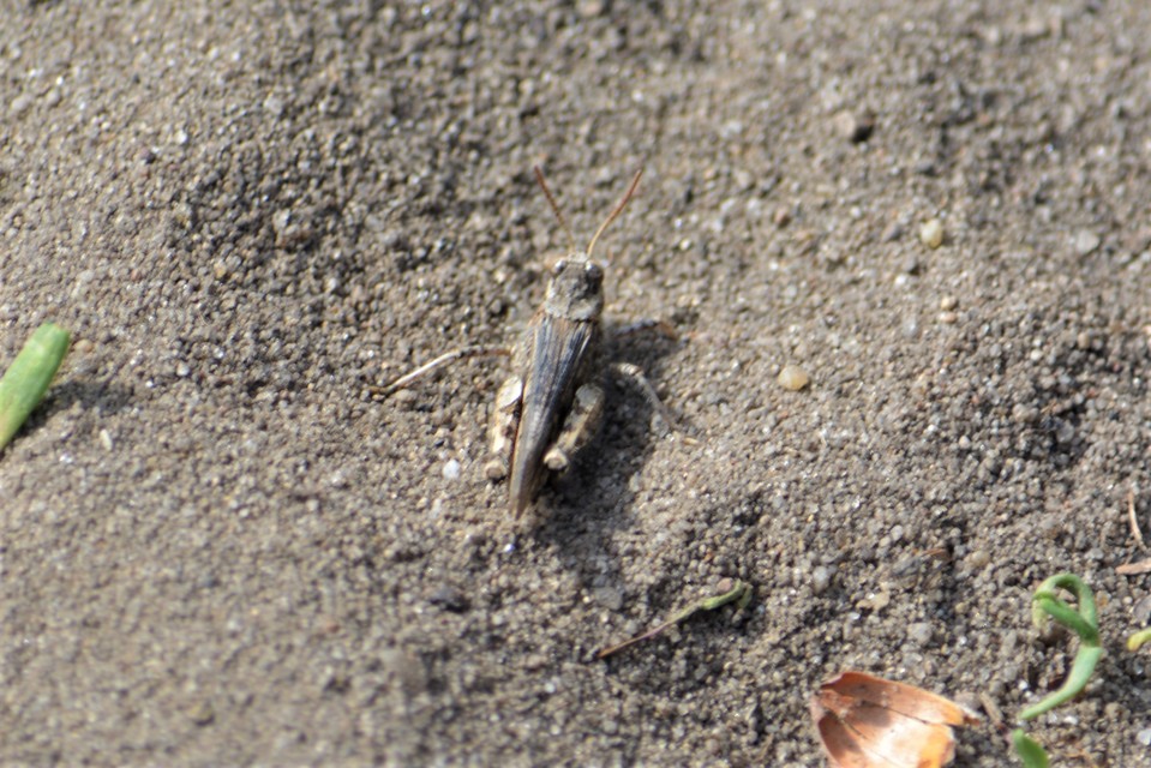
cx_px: 576
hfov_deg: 4.6
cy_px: 384
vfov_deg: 3.1
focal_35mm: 450
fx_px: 14391
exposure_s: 1/160
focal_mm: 300
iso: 100
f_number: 8
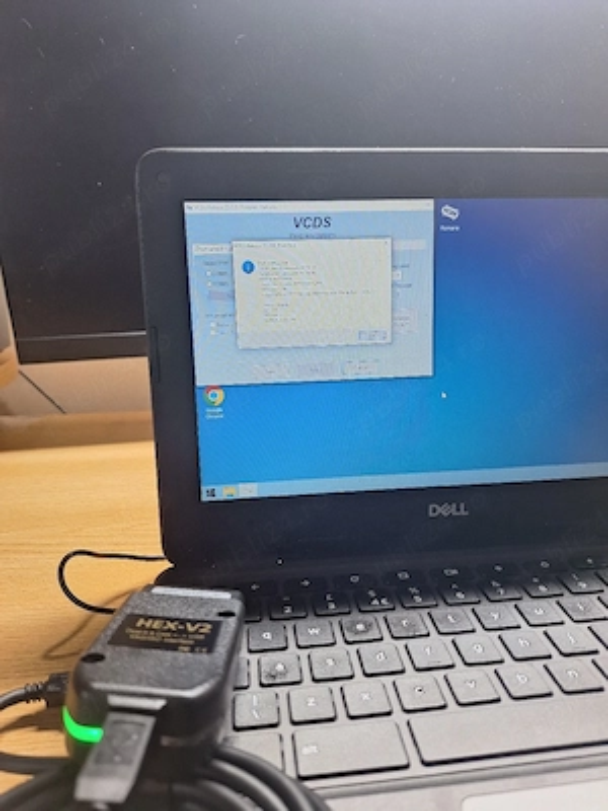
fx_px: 539
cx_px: 304
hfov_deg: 58.9
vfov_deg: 73.9
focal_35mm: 23
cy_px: 406
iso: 100
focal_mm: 5.54
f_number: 1.8
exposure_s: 1/50
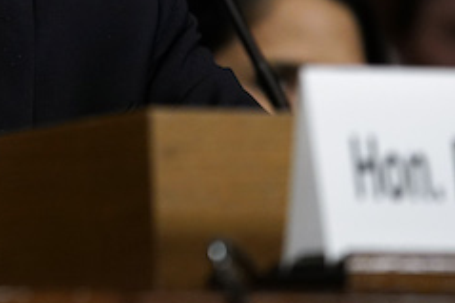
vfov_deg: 2.4
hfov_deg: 3.6
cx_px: -221
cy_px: -135
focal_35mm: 576
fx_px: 7275
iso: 2500
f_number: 5.6
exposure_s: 1/250
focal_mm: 171
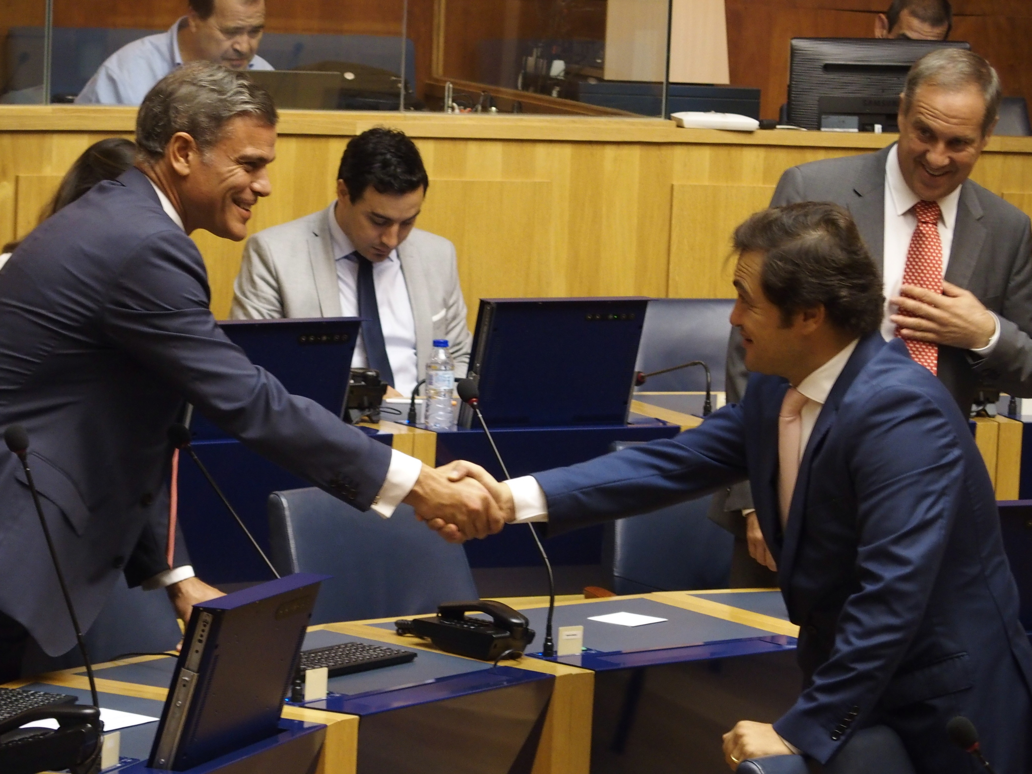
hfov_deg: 13.2
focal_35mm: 150
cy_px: 387
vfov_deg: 9.9
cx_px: 516
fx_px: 4472
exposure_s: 1/80
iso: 800
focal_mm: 31.8
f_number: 2.8
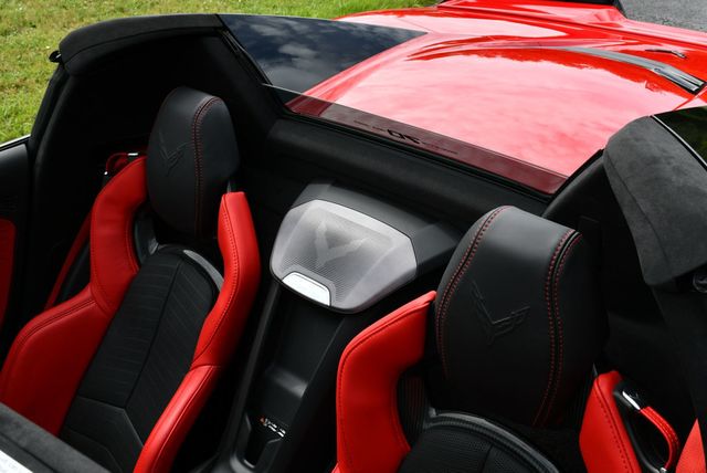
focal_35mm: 36
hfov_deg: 53.1
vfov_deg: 36.9
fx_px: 708
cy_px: 236
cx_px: 354
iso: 100
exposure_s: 1/250
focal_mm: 18
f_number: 8
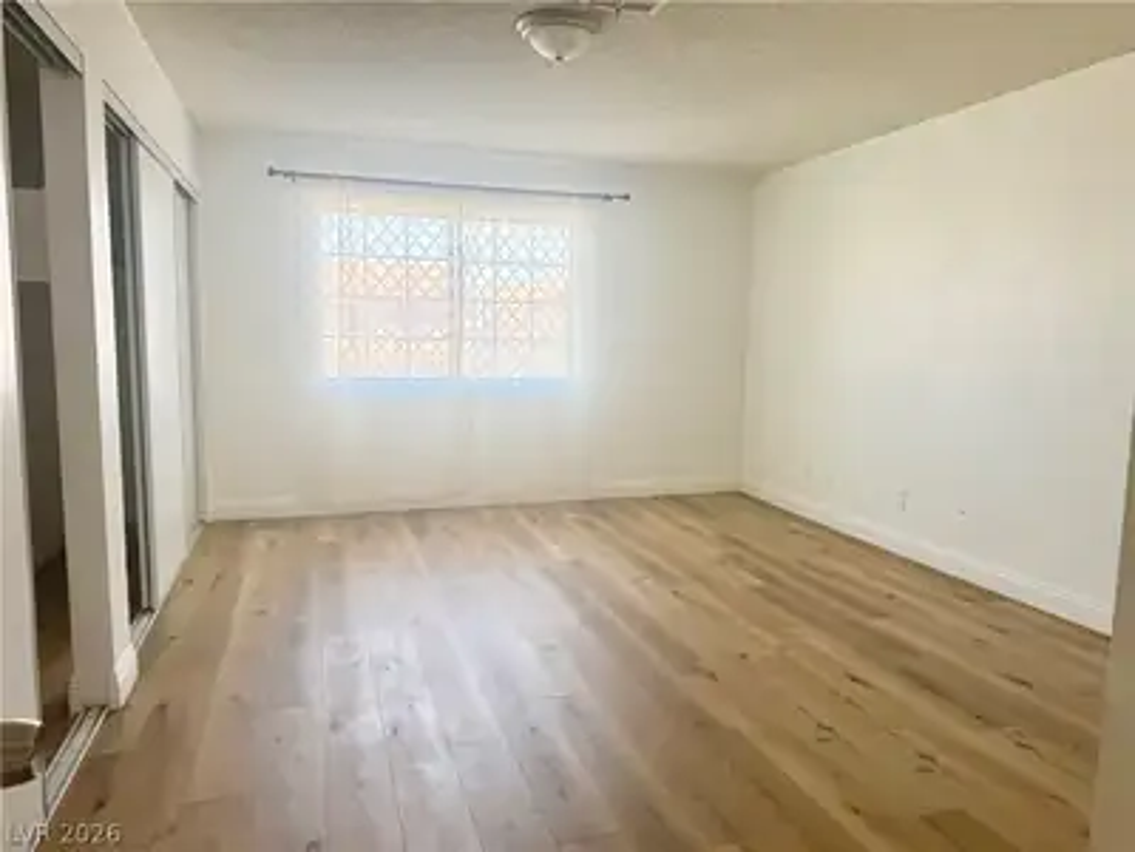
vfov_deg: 56.8
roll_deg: -1.0
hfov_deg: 71.6
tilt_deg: -7.3
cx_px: 568
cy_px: 426
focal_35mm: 24
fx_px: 787
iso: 80
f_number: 1.78
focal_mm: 6.76
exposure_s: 1/166
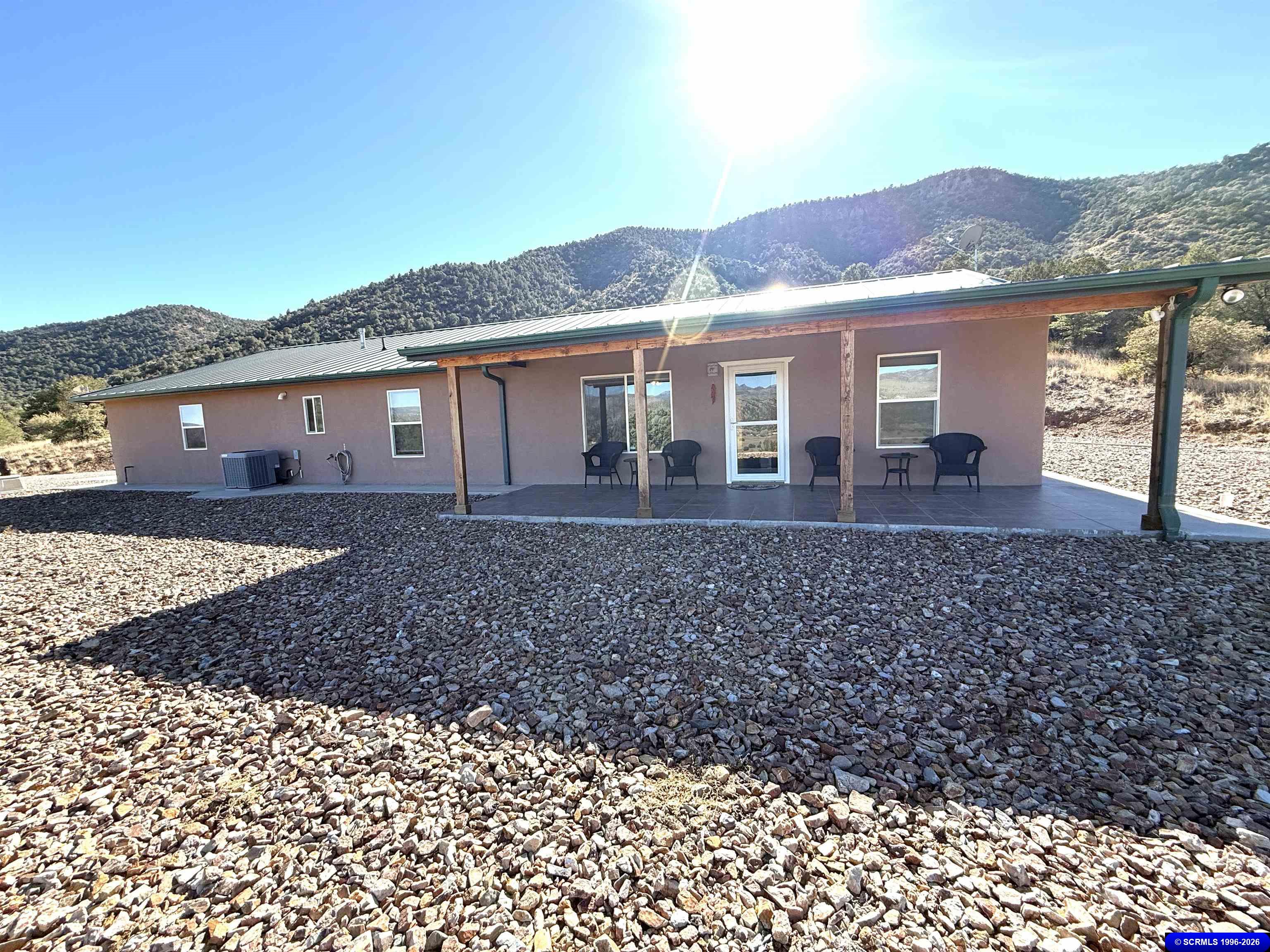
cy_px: 476
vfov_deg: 85.7
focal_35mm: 14
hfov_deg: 102.1
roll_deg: +1.8
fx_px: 514
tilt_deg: -6.1
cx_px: 635
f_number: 2.2
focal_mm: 2.22
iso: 64
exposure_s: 1/914
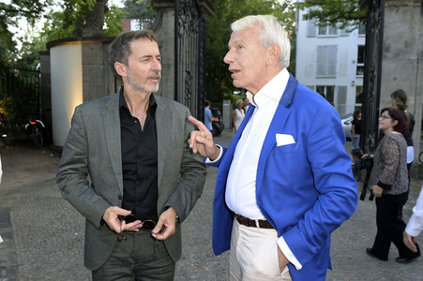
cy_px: 140
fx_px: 364
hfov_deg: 60.3
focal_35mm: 31
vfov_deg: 42.3
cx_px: 212
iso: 1250
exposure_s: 1/125
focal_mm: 31
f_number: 5.6
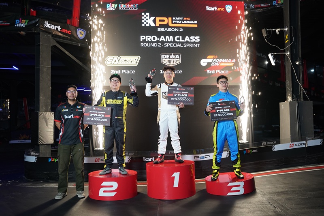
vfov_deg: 42.7
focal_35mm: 31
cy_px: 108
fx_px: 276
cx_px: 162
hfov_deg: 60.8
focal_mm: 30.7
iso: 1250
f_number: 2.8
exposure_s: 1/160
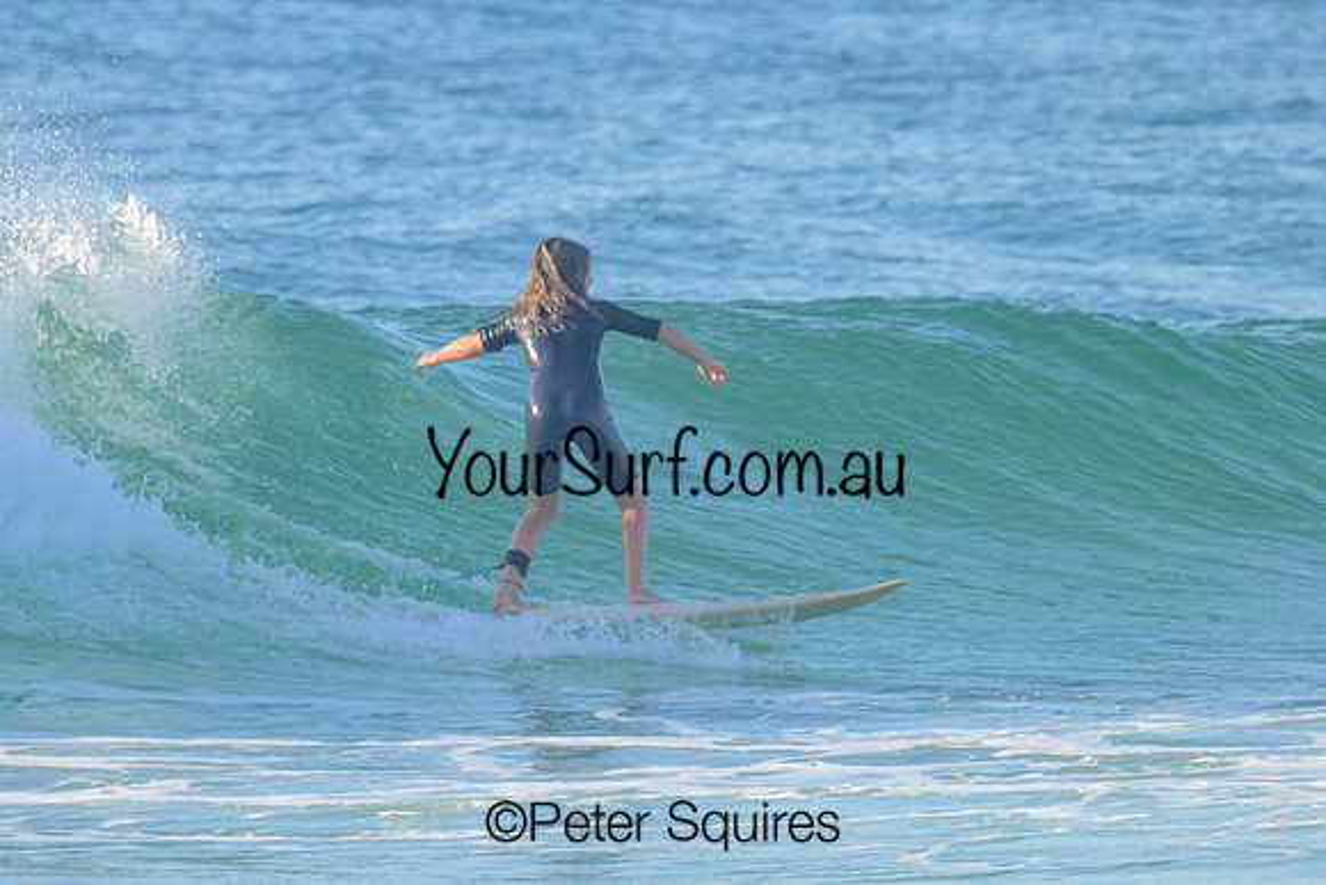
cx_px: 542
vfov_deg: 1.3
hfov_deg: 2.0
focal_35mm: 1033
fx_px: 38039
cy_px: 406
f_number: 11
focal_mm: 800
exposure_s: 1/2000
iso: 1800
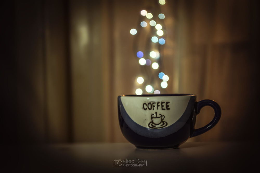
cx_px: 130
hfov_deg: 24.6
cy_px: 86
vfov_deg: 16.6
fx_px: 596
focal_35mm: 82
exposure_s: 1/2
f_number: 5.6
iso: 100
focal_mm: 55
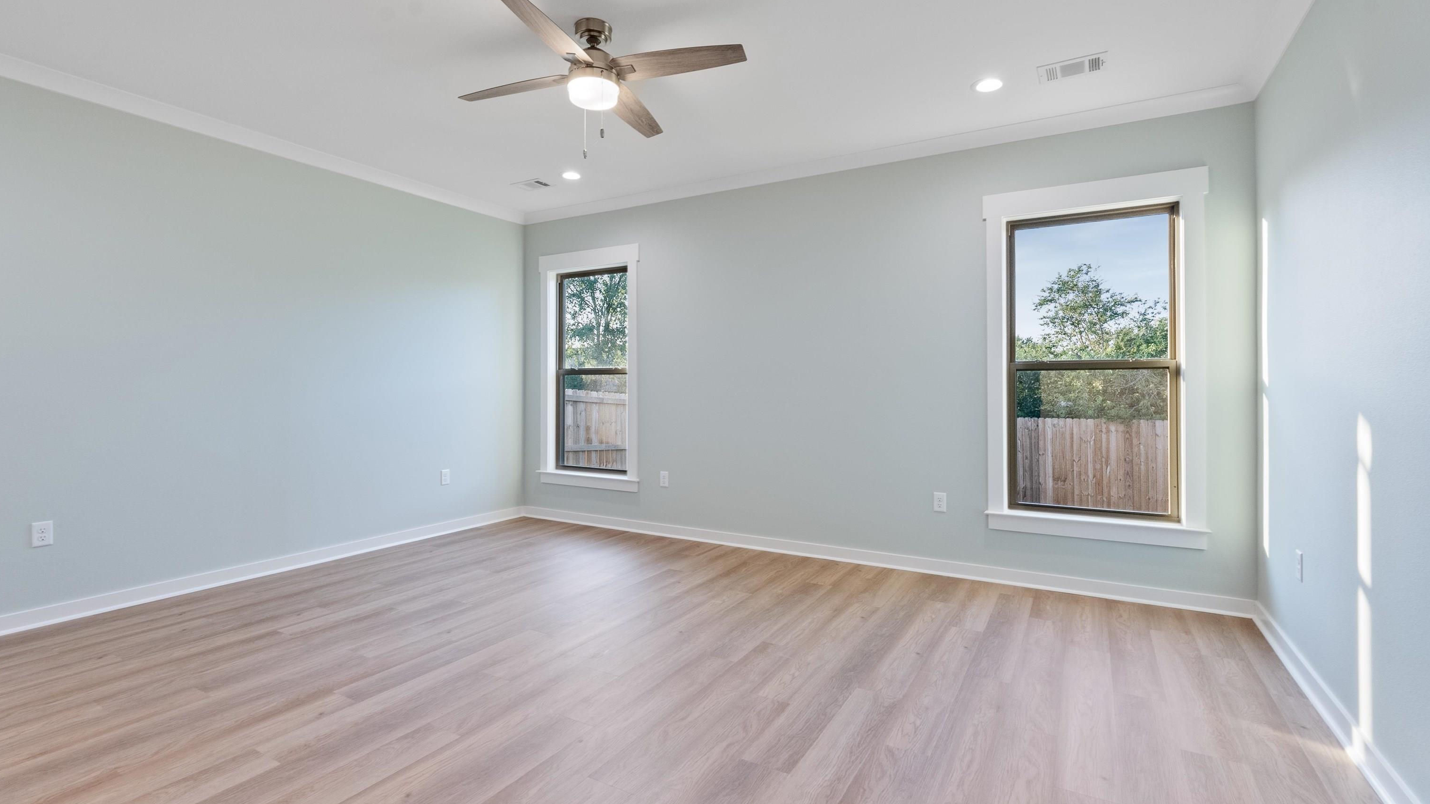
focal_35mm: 17
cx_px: 715
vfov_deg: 63.9
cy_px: 404
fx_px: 645
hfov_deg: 95.9
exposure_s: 1/10
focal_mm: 16
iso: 640
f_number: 9
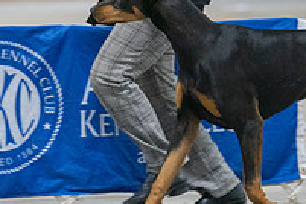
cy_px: -57
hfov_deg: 3.6
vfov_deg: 2.4
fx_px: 4913
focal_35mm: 578
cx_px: 198
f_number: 2.8
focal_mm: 200
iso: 6400
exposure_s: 1/320
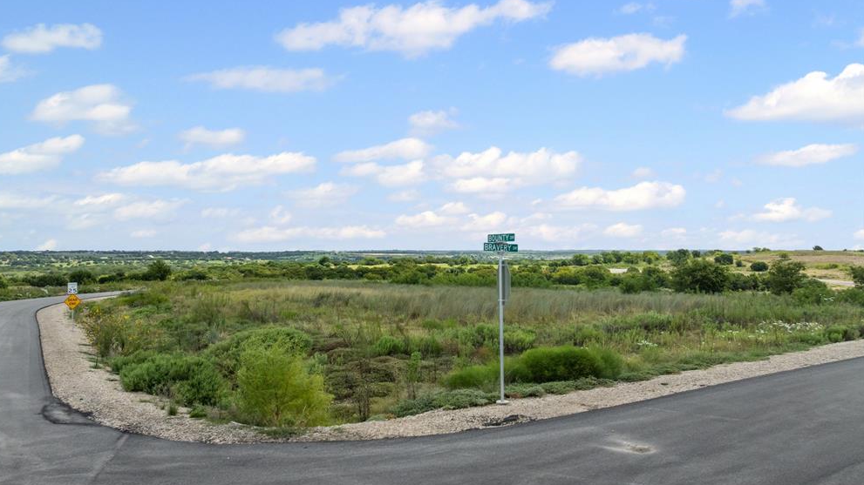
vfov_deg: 42.9
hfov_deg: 69.9
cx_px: 421
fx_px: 618
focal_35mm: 27
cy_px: 245
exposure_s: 1/2500
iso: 270
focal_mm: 12.29
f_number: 2.8
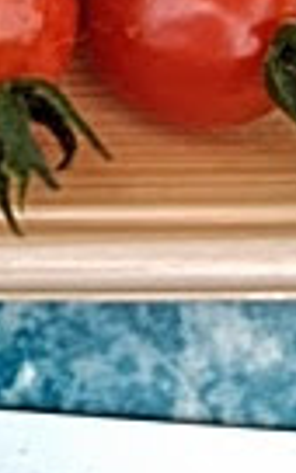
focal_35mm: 135
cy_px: -323
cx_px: -345
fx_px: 1742
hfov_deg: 9.0
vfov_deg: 14.1
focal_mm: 3.46
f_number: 2.2
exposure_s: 1/164
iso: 60
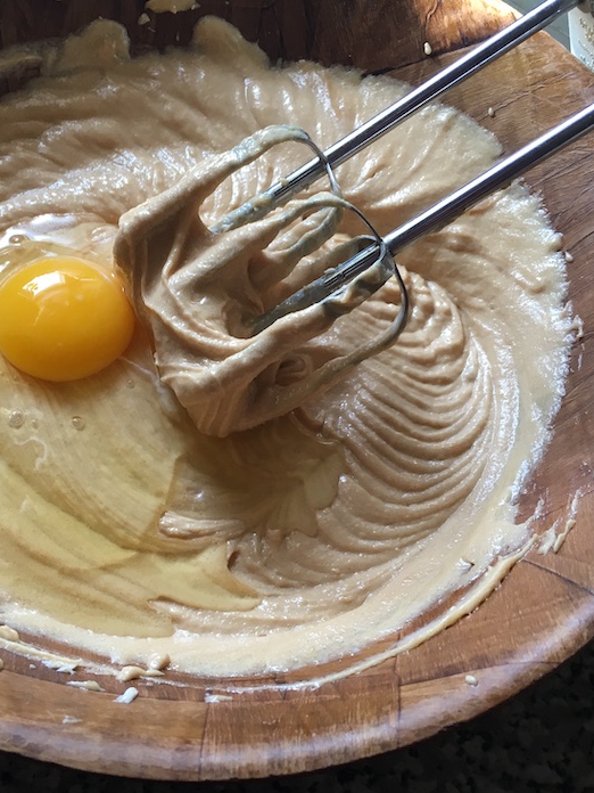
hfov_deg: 35.7
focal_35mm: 40
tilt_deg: -57.5
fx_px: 915
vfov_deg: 46.8
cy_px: 396
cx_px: 214
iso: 50
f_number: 2.2
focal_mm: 4.15
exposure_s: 1/30
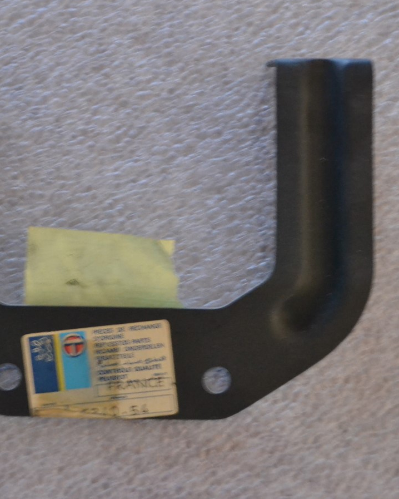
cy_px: 249
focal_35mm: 72
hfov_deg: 21.1
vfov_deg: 26.4
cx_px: 108
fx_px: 1062
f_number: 5
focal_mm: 34
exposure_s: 1/6
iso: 3200
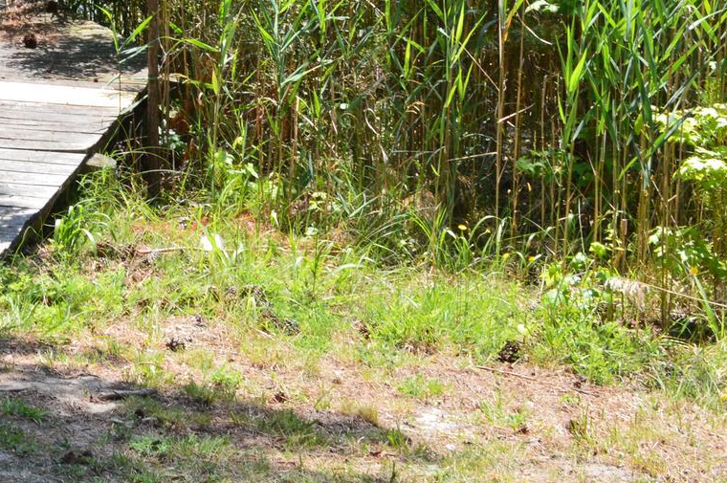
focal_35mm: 97
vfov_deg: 13.6
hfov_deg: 19.6
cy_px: -108
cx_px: -180
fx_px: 1957
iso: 400
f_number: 9
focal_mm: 24
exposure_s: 1/160
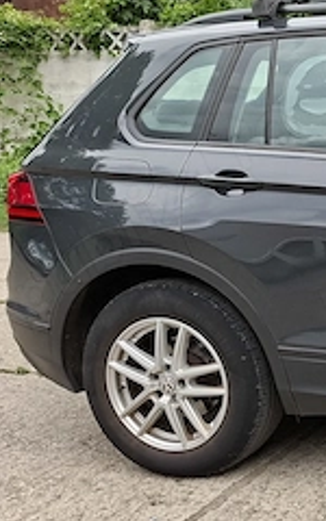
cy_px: 237
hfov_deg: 17.0
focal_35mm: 61
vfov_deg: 33.5
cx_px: 609
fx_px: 867
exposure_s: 1/457
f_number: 1.8
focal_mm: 5.54
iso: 50
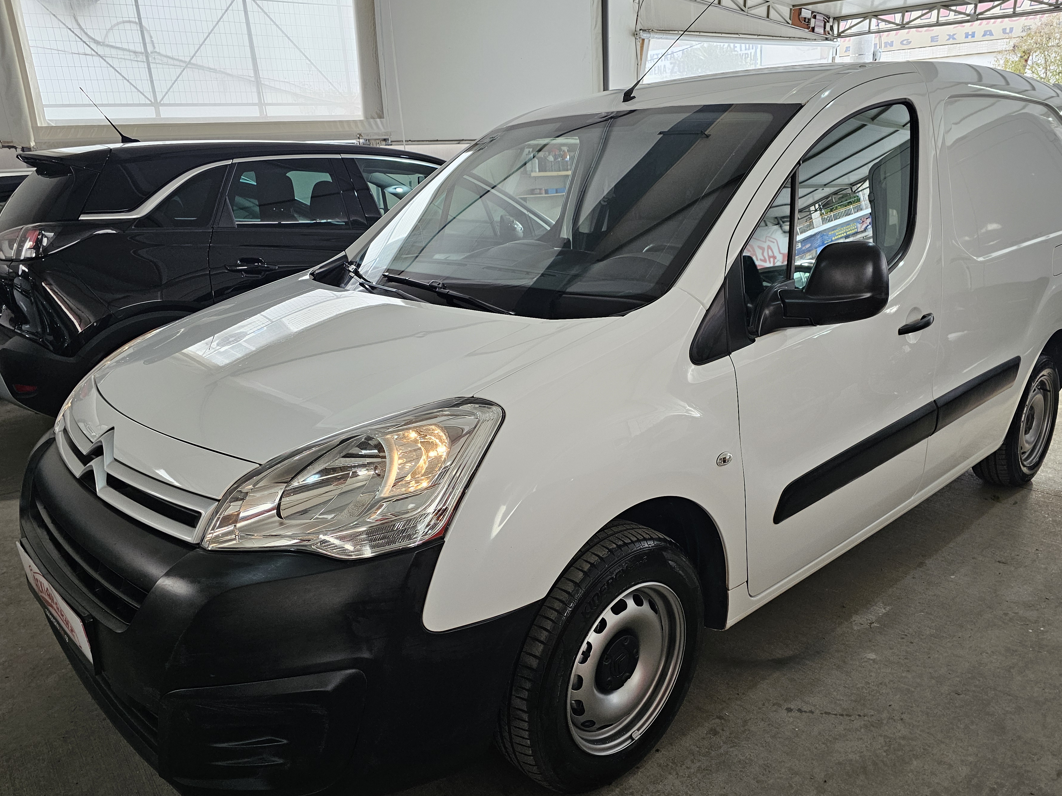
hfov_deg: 67.2
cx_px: 570
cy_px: 417
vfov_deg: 53.0
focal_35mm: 26
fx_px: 798
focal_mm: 6.3
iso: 320
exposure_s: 1/120
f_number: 1.7
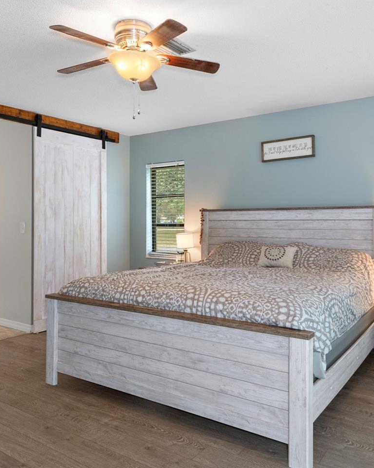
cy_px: 222
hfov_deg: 51.5
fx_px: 387
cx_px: 203
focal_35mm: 28
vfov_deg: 62.2
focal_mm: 12
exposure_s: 1.6
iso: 320
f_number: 8
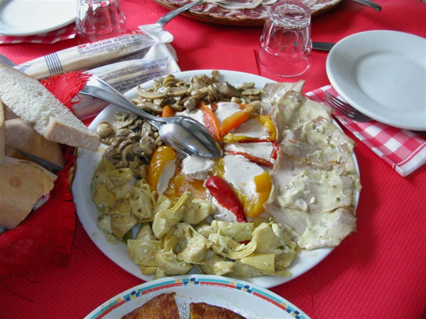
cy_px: 160
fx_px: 455
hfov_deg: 50.1
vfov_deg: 38.7
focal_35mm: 37
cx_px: 213
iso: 100
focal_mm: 5.6
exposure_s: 1/30
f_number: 2.7
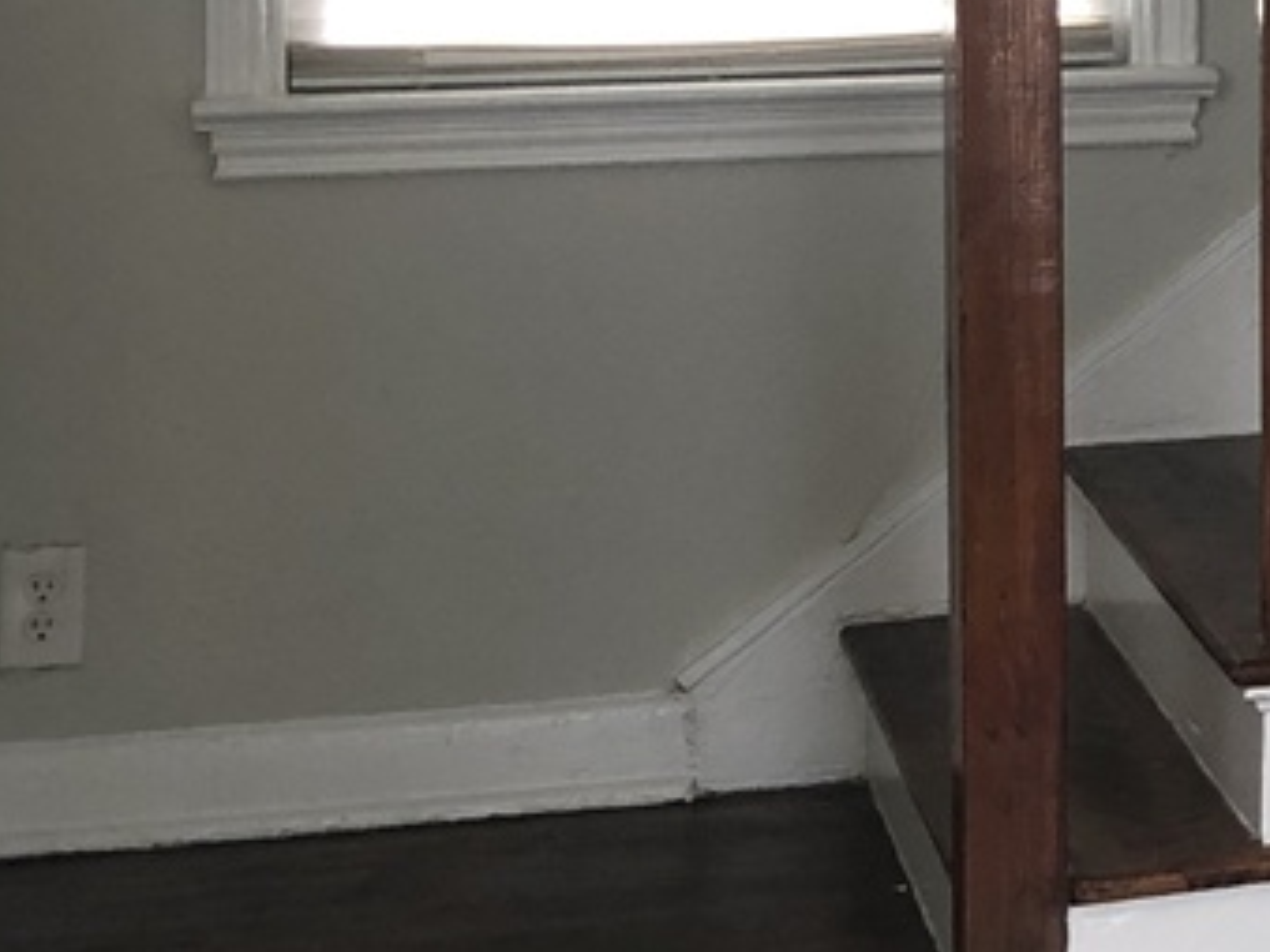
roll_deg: -0.7
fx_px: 4364
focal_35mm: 119
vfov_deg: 12.3
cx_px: 2124
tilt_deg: -4.7
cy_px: 15
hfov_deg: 14.9
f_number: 1.8
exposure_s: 1/40
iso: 25
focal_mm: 3.99
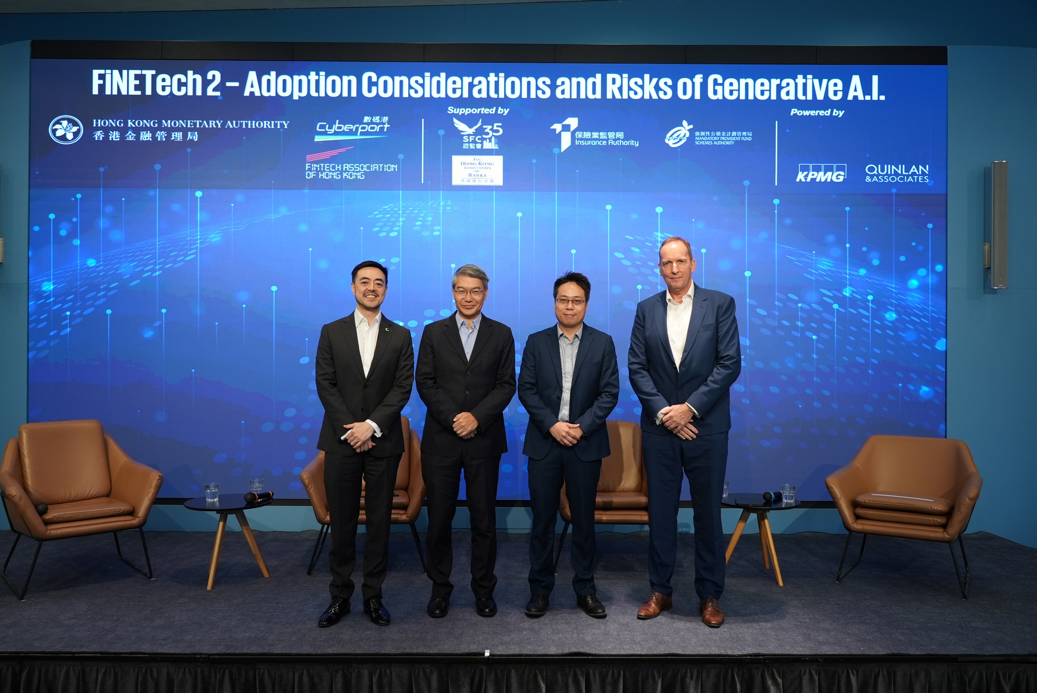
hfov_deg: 61.9
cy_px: 346
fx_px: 865
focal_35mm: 30
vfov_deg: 43.7
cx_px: 518
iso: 500
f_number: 4
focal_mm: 30
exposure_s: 1/30
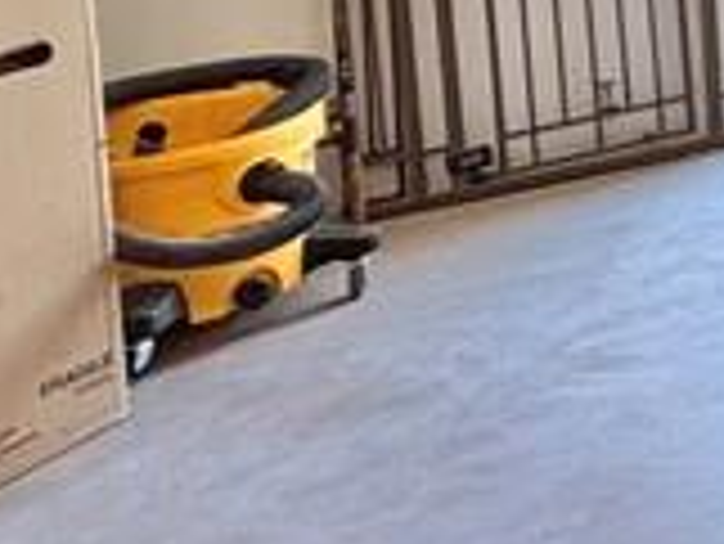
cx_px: 1614
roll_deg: +2.0
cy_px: -337
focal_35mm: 89
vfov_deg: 15.1
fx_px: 1863
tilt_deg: -4.1
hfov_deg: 15.4
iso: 320
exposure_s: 1/60
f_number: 2.2
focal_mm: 2.22
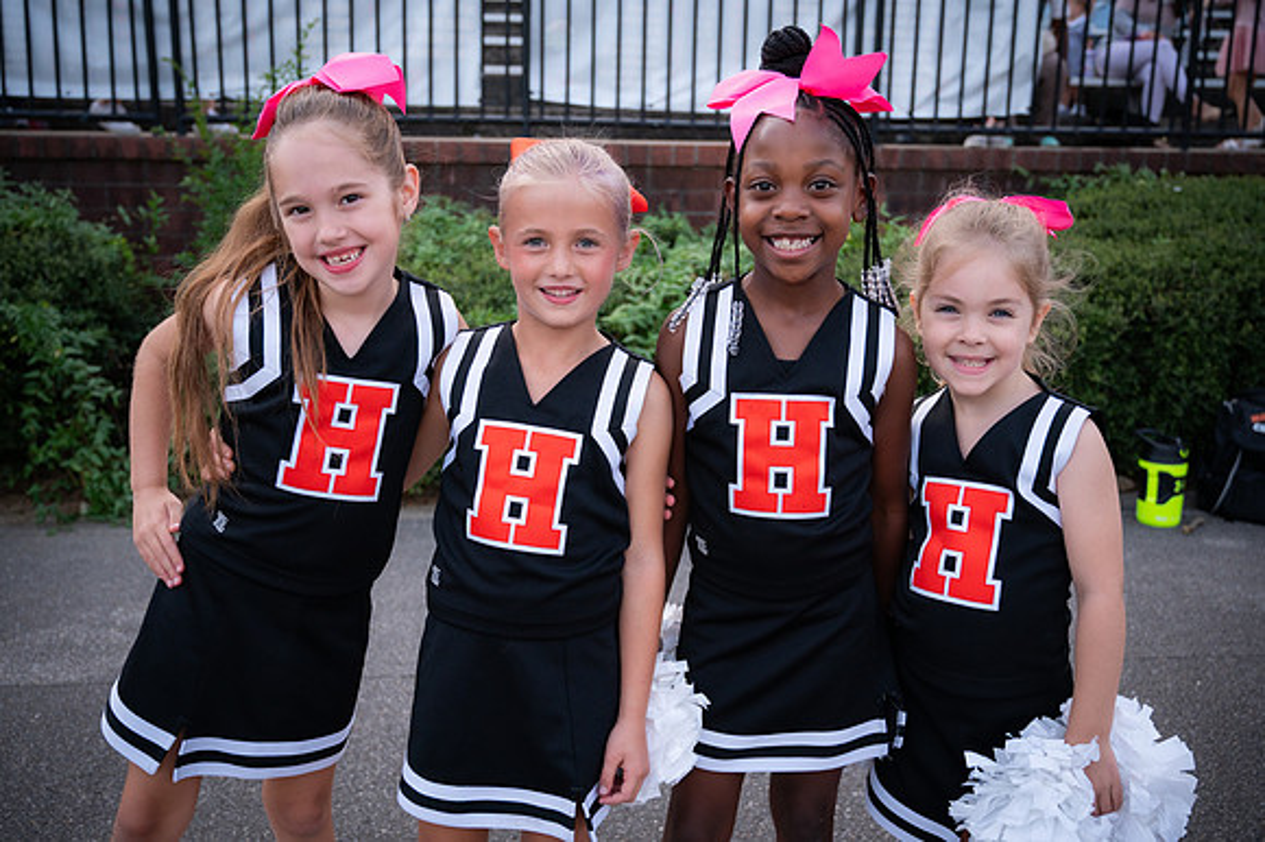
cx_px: 632
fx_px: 1229
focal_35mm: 35
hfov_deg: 54.5
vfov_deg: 37.8
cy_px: 421
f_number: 4
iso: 640
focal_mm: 35
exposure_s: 1/640
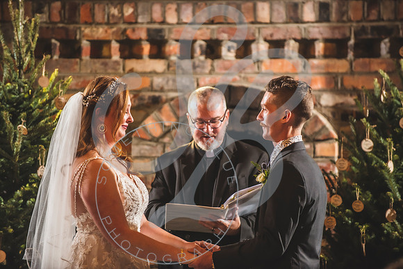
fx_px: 2311
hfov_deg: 10.0
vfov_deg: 6.7
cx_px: 207
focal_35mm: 206
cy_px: 131
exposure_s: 1/200
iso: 1000
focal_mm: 200
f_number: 2.8
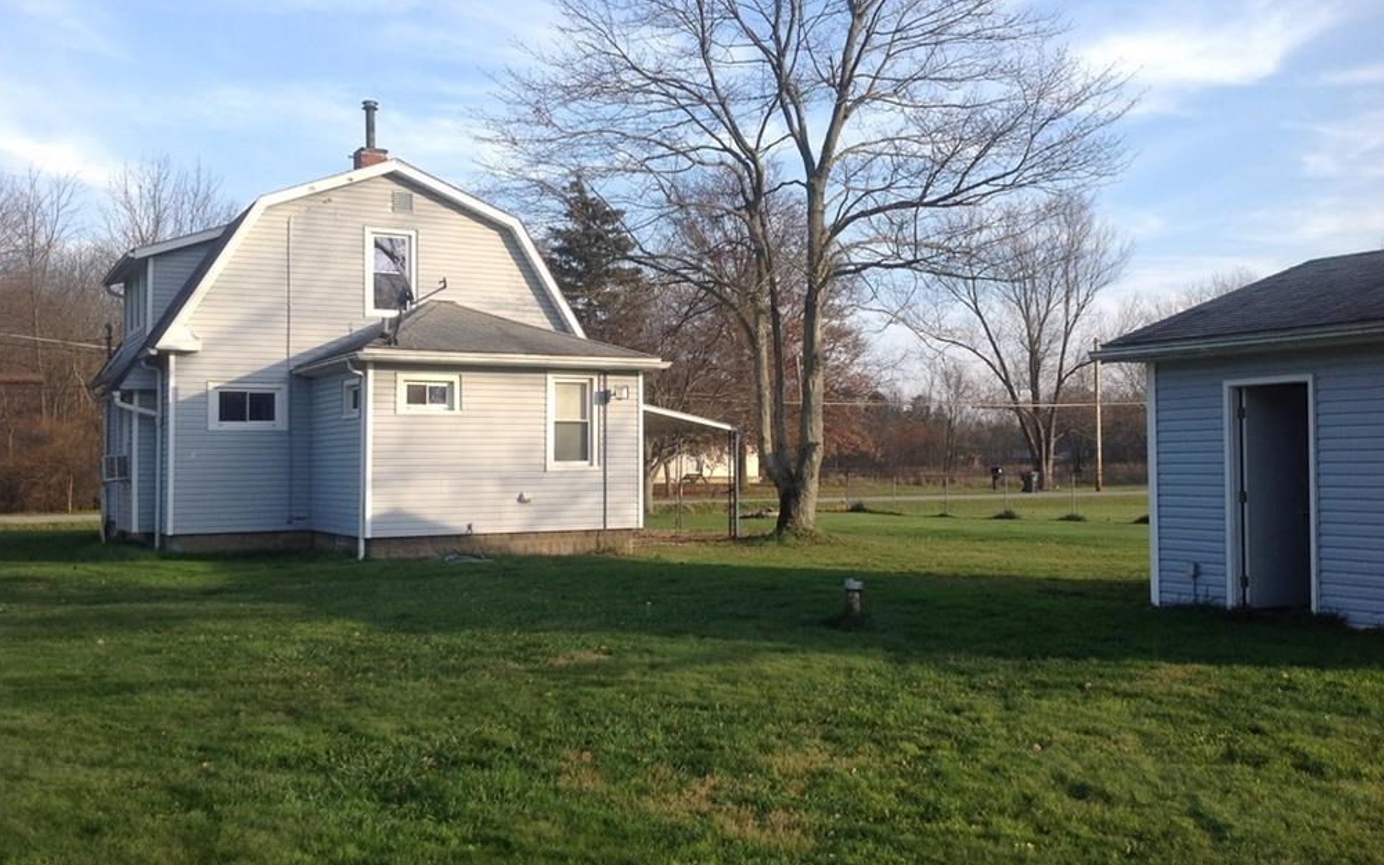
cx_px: 693
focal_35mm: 38
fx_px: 1433
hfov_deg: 51.5
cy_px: 392
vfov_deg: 33.6
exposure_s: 1/630
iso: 50
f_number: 2.4
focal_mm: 4.28
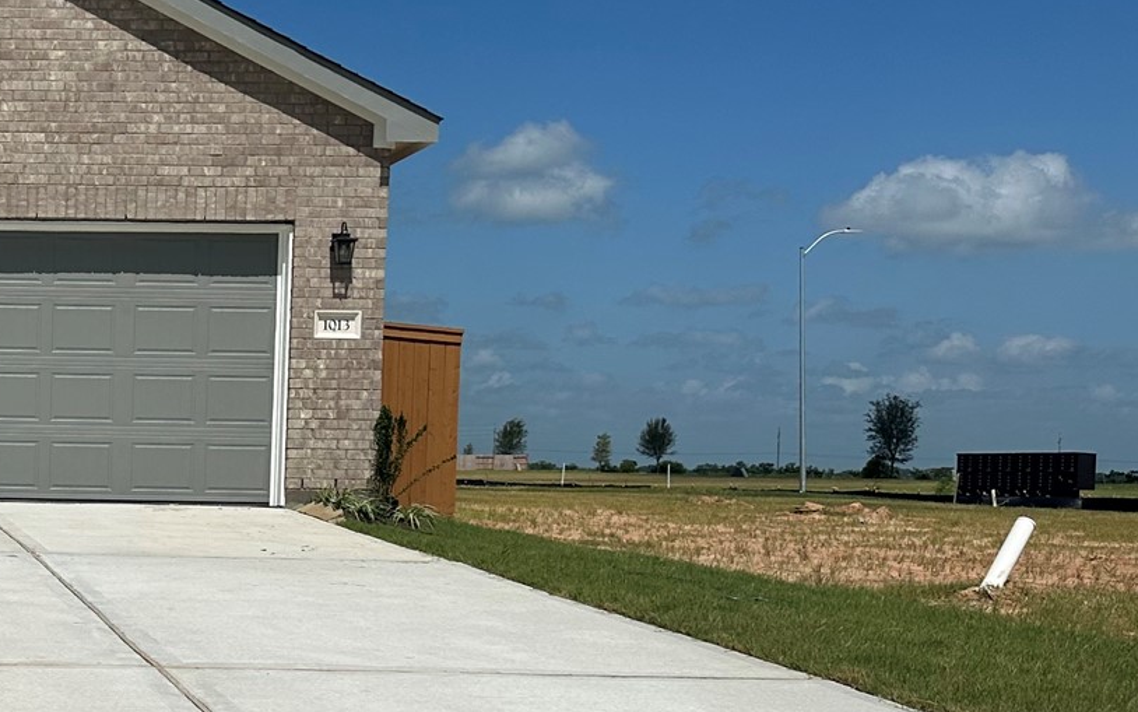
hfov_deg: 28.4
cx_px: -178
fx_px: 1985
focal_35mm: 64
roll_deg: -1.6
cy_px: 490
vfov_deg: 20.2
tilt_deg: -0.9
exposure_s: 1/15625
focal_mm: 6.86
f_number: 1.78
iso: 80
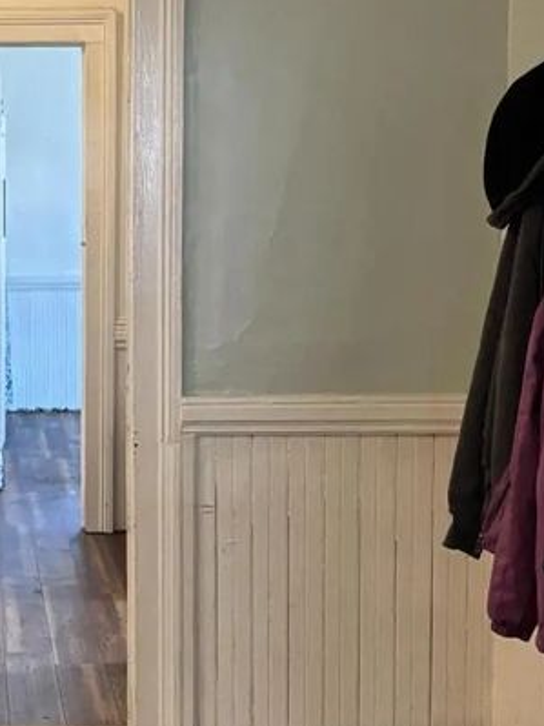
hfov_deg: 16.3
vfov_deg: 22.0
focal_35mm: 89
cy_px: 467
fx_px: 1866
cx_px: 25
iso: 500
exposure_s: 1/40
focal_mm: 5.96
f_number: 1.6
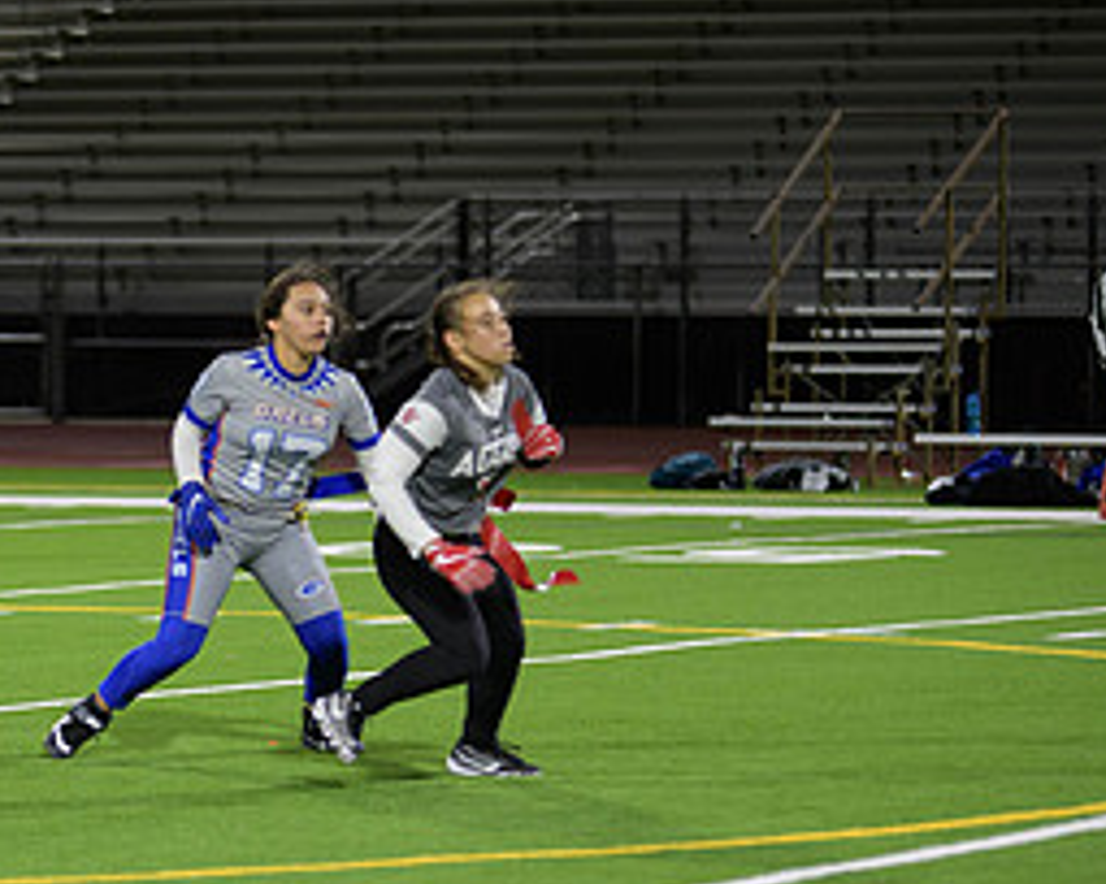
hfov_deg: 7.4
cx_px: 26
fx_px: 8511
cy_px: 518
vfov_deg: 6.0
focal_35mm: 260
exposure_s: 1/200
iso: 900
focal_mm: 122
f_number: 2.8
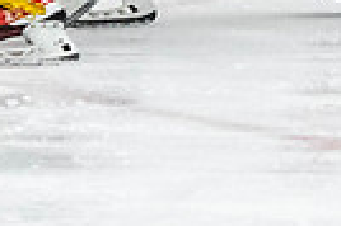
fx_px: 11126
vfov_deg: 1.2
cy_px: -193
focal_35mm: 1176
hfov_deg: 1.8
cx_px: 144
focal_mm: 105
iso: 1600
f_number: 2.8
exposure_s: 1/640
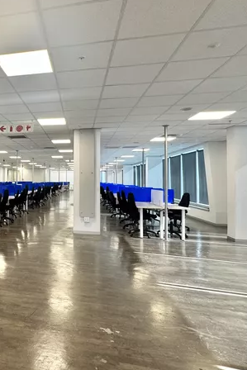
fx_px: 267
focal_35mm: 26
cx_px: 7
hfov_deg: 43.5
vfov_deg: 69.3
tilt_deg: +2.1
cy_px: 170
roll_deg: -0.1
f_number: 2.2
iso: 160
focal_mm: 2.22
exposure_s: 1/100
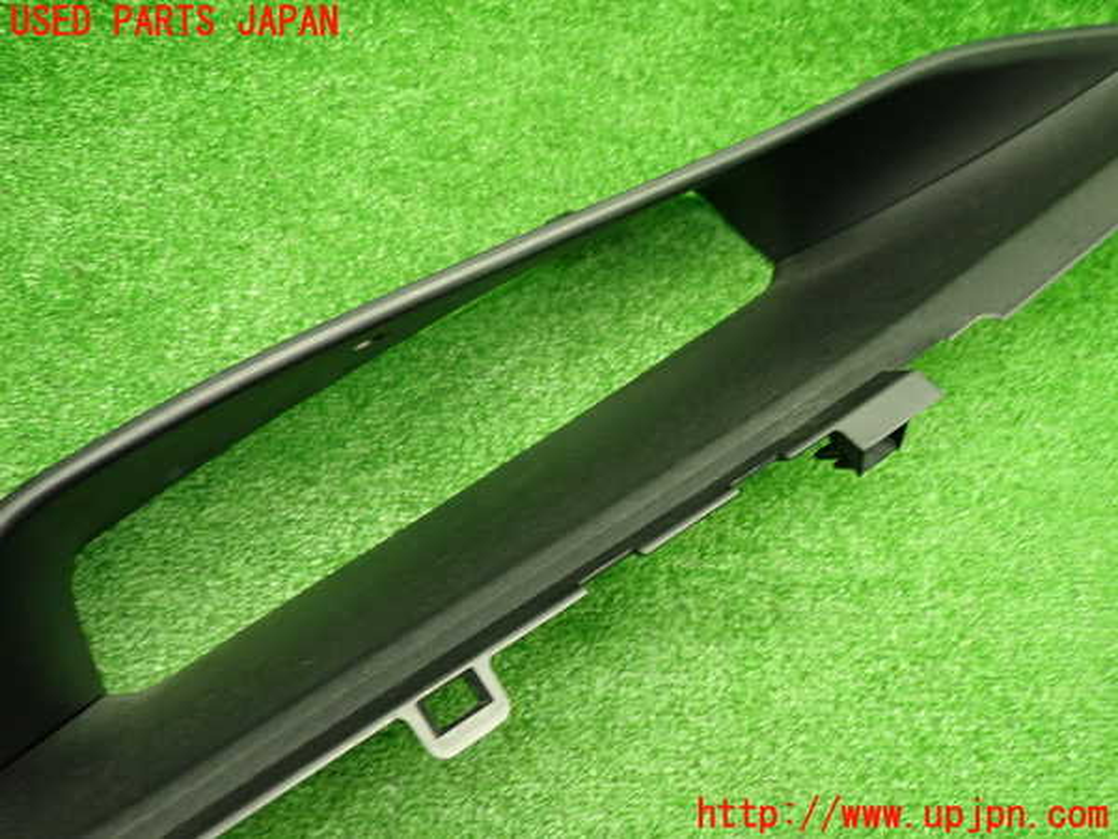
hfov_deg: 60.0
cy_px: 420
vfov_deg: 46.8
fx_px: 969
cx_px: 559
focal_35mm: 30
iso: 400
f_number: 2.3
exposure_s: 1/30
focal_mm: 5.4
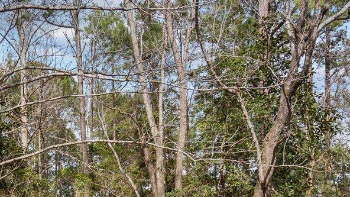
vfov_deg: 19.5
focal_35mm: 58
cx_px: -1
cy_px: 240
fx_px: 538
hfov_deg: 33.0
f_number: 4
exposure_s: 1/1000
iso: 200
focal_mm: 16
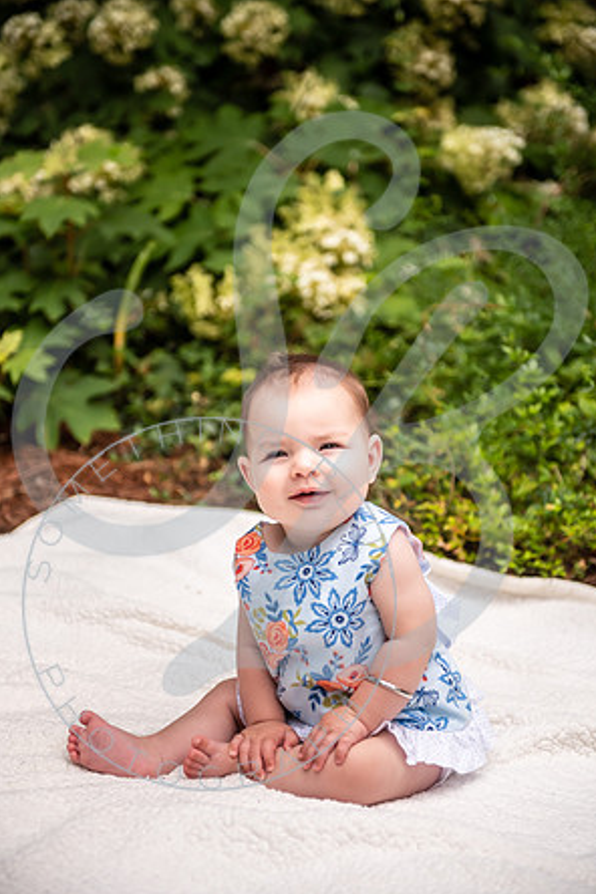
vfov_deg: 28.5
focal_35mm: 71
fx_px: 1763
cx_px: 300
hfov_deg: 19.2
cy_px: 451
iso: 200
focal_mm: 70
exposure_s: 1/2500
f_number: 2.8
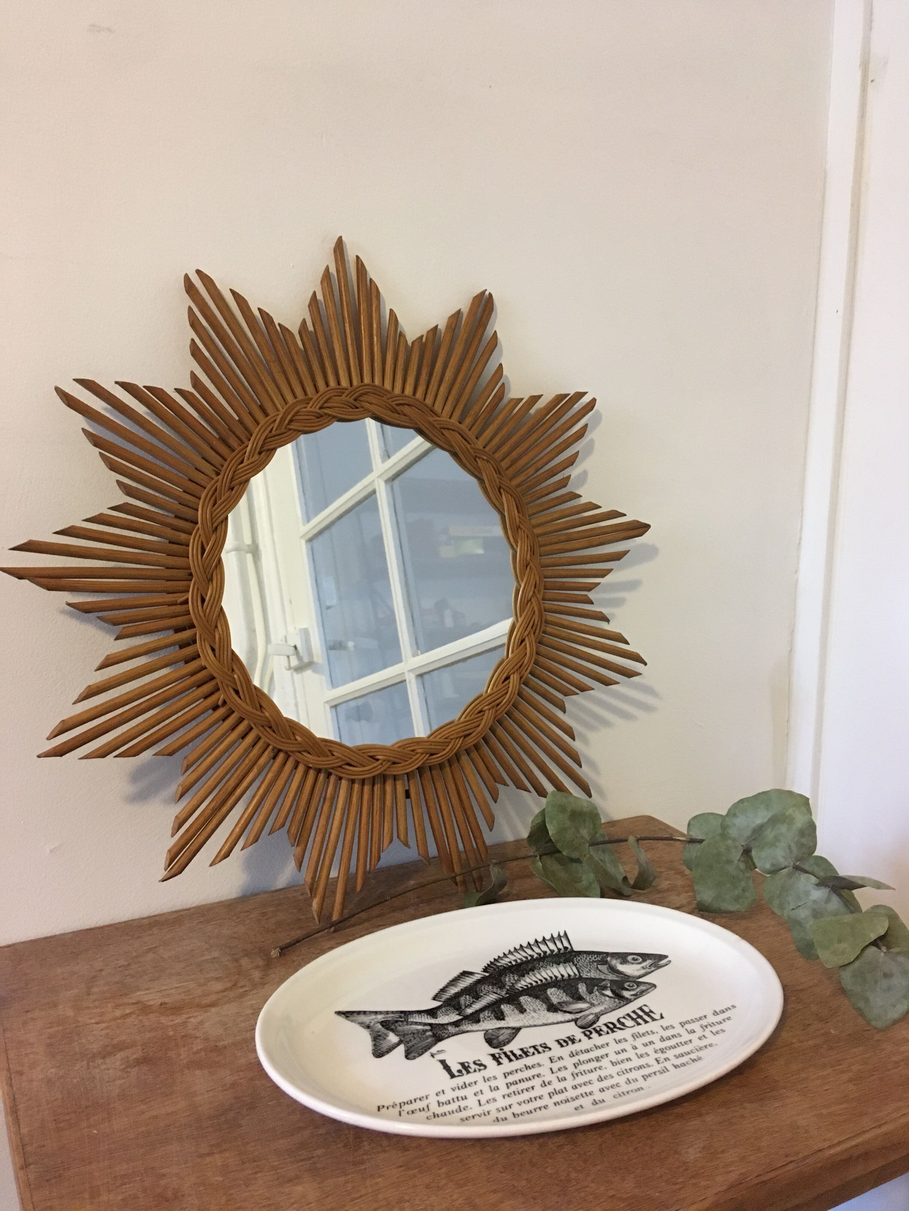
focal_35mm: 29
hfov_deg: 48.2
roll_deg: -1.6
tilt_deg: -9.2
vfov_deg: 61.7
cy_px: 606
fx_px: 1015
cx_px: 454
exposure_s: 1/25
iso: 200
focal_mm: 4.15
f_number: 2.2
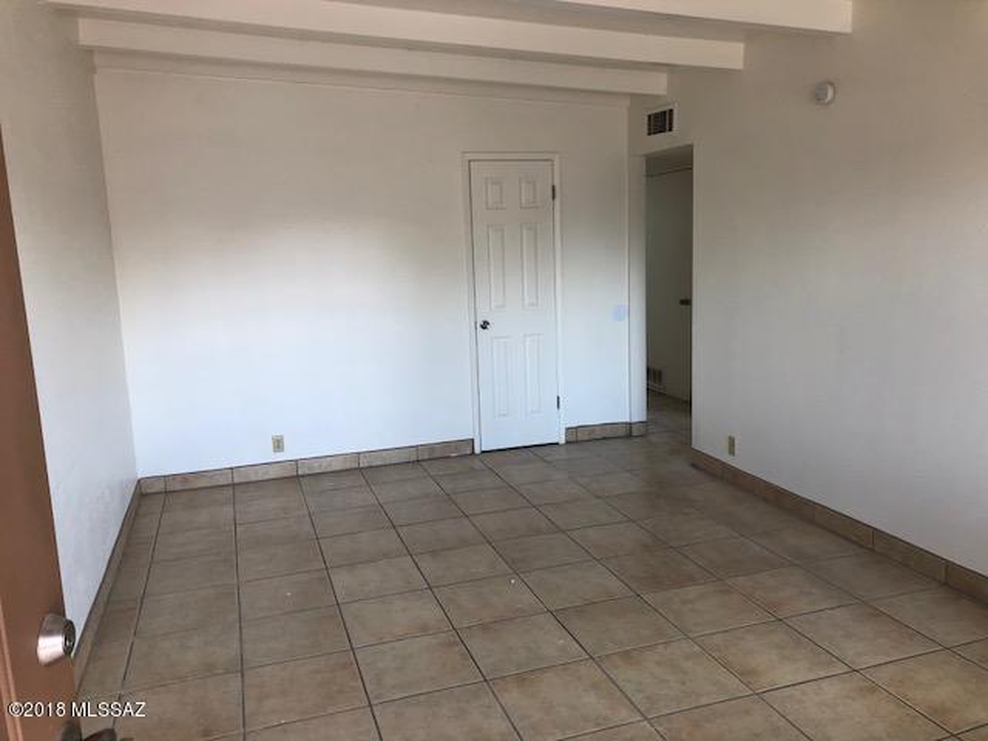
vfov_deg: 49.7
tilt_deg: -10.3
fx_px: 799
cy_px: 370
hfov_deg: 63.4
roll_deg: +2.3
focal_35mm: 28
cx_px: 494
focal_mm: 4
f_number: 1.8
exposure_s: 1/120
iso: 64
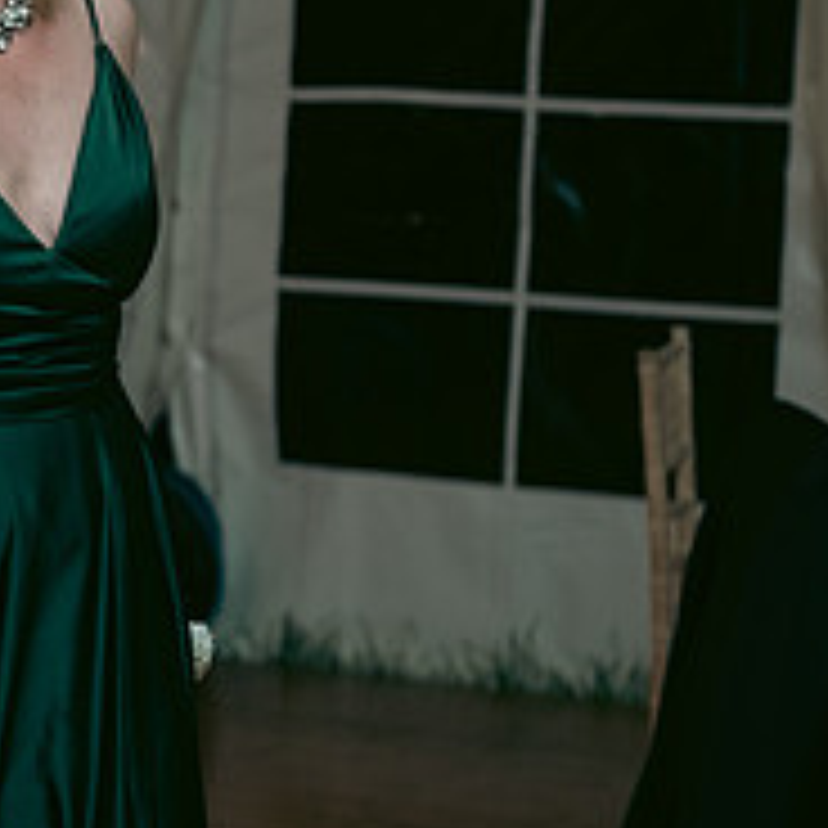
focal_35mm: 161
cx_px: -333
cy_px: 322
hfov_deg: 10.6
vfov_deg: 10.9
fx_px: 4357
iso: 800
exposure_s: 1/160
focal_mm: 60
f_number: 3.5
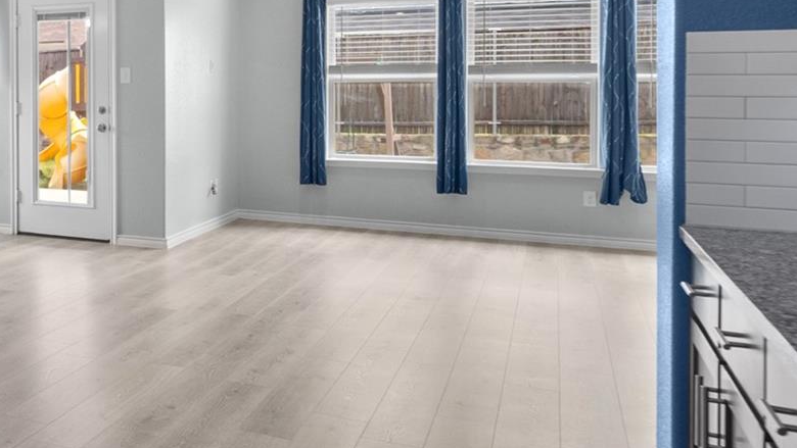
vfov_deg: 26.8
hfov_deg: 36.1
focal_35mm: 44
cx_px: -157
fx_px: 930
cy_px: 112
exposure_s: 1/8
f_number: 7.1
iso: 800
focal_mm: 16
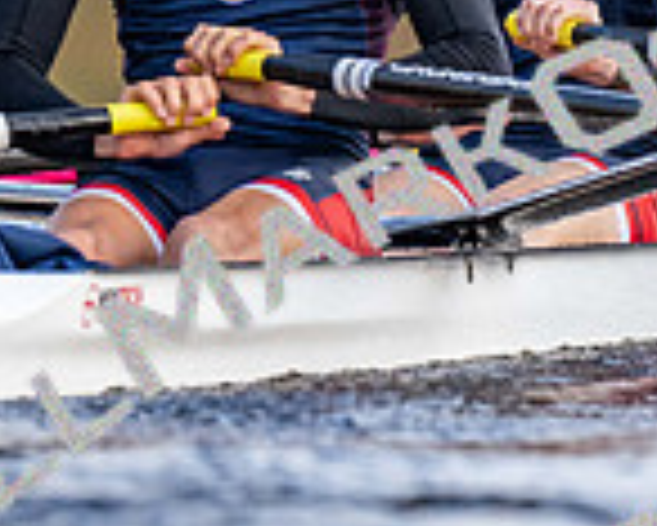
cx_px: 724
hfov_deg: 0.9
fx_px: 43644
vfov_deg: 0.7
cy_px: -70
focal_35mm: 2243
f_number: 4
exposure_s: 1/2500
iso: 1400
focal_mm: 600
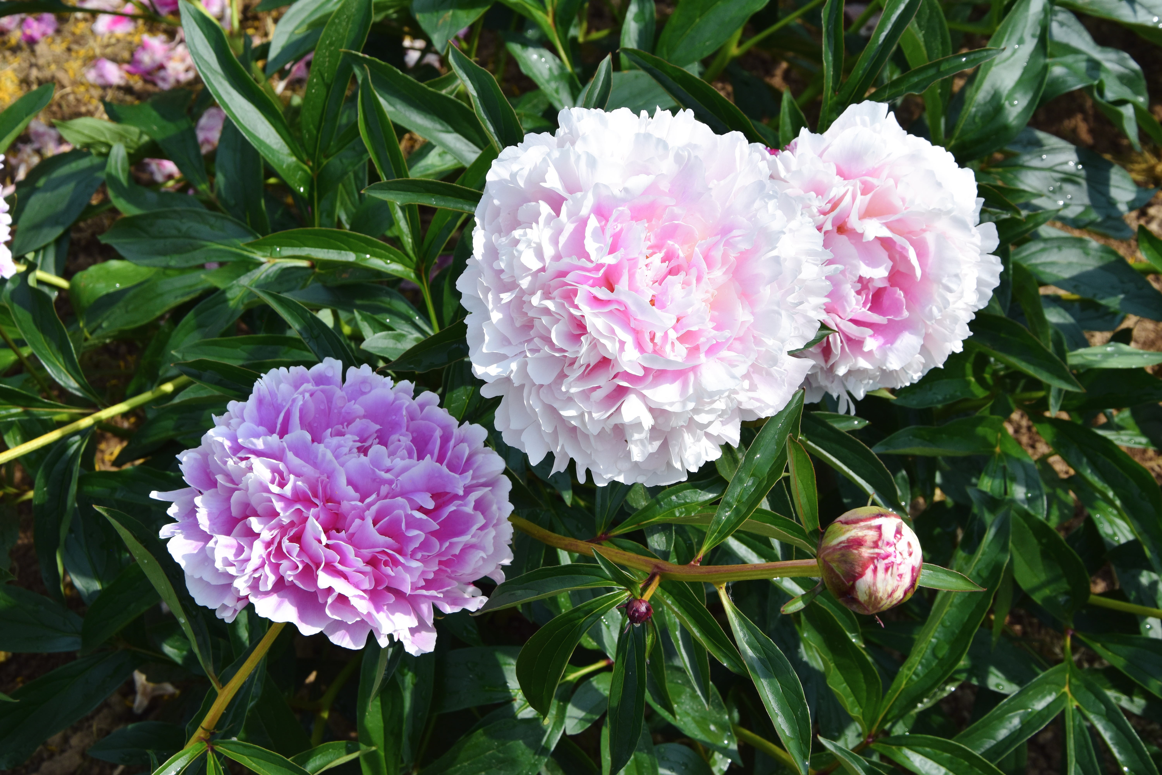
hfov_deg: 29.9
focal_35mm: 68
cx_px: 581
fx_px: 2179
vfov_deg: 20.2
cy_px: 388
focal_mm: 45
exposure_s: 1/500
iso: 280
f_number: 11
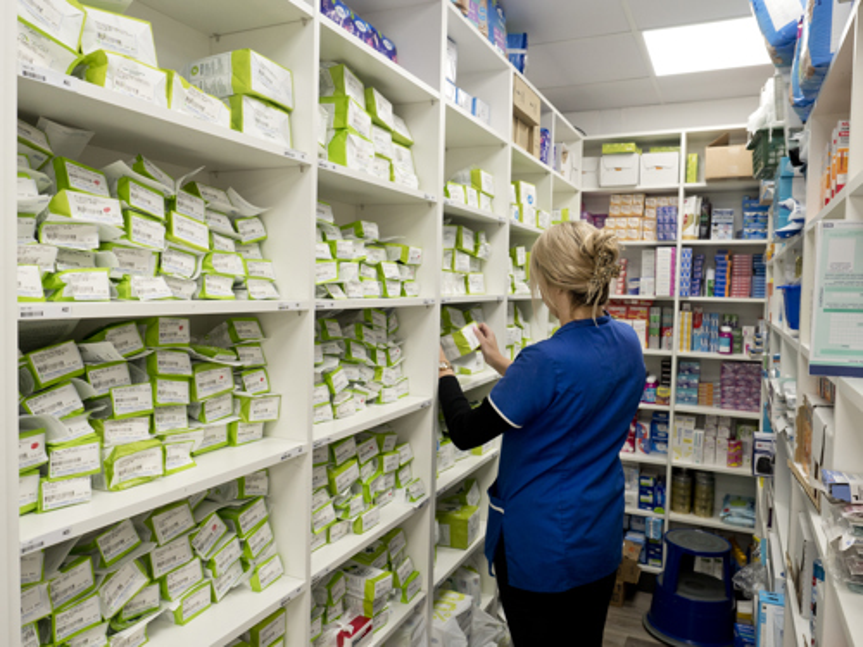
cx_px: 432
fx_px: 598
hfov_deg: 71.6
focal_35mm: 24
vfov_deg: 56.8
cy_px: 324
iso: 400
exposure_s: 1/160
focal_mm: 12
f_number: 4
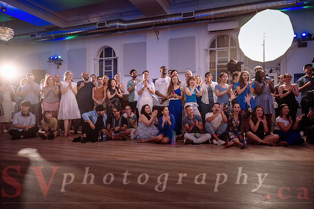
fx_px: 224
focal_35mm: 26
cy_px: 104
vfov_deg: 50.2
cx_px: 154
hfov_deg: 70.2
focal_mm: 24
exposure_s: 1/250
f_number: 2.8
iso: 1600
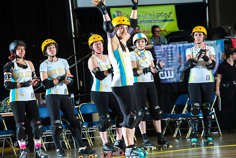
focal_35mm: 200
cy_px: 79
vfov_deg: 6.9
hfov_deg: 10.3
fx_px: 1311
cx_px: 118
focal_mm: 200
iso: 1600
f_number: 8
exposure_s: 1/160
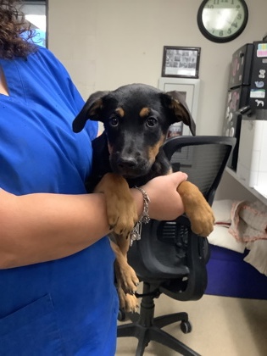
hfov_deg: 45.4
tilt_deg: -10.9
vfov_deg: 58.4
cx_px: 134
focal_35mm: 31
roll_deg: -2.5
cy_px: 178
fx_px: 319
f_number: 2.4
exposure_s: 1/40
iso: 320
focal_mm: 3.3
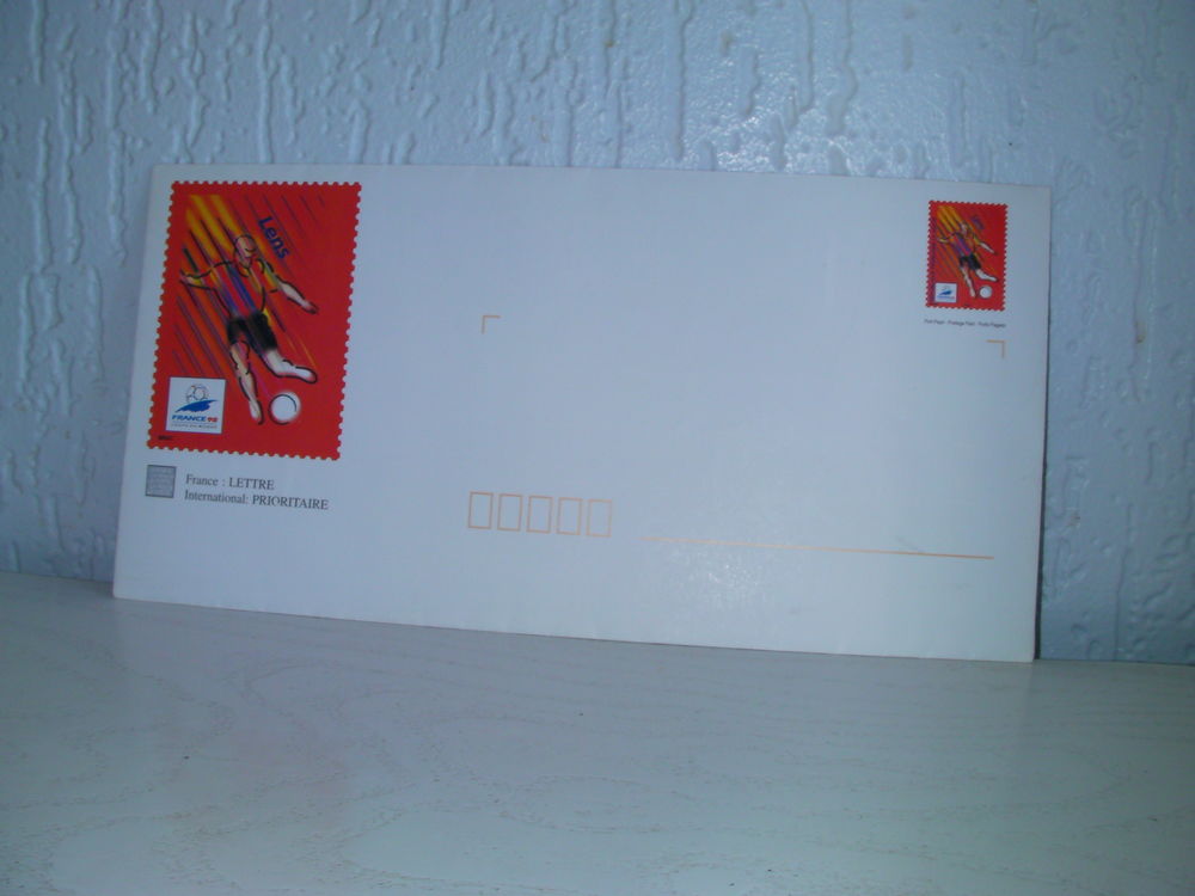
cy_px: 448
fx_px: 1312
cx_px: 598
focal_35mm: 38
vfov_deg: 37.7
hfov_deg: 49.0
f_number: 5.6
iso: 62
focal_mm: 6.3
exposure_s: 1/30
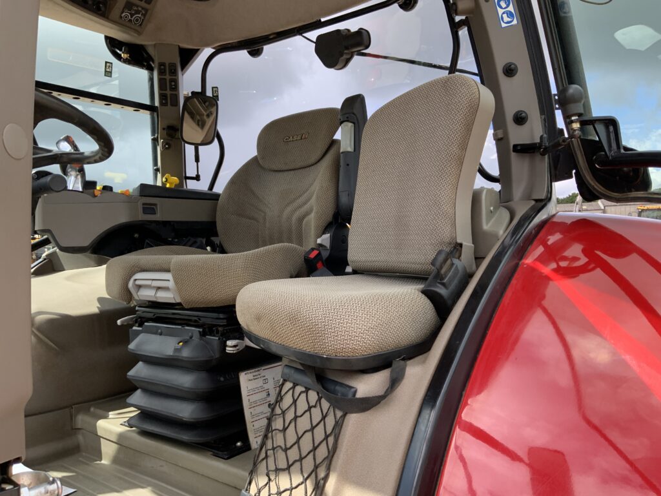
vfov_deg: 48.2
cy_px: 248
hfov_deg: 61.7
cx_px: 330
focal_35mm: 29
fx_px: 554
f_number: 1.8
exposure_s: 1/362
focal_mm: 3
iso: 16
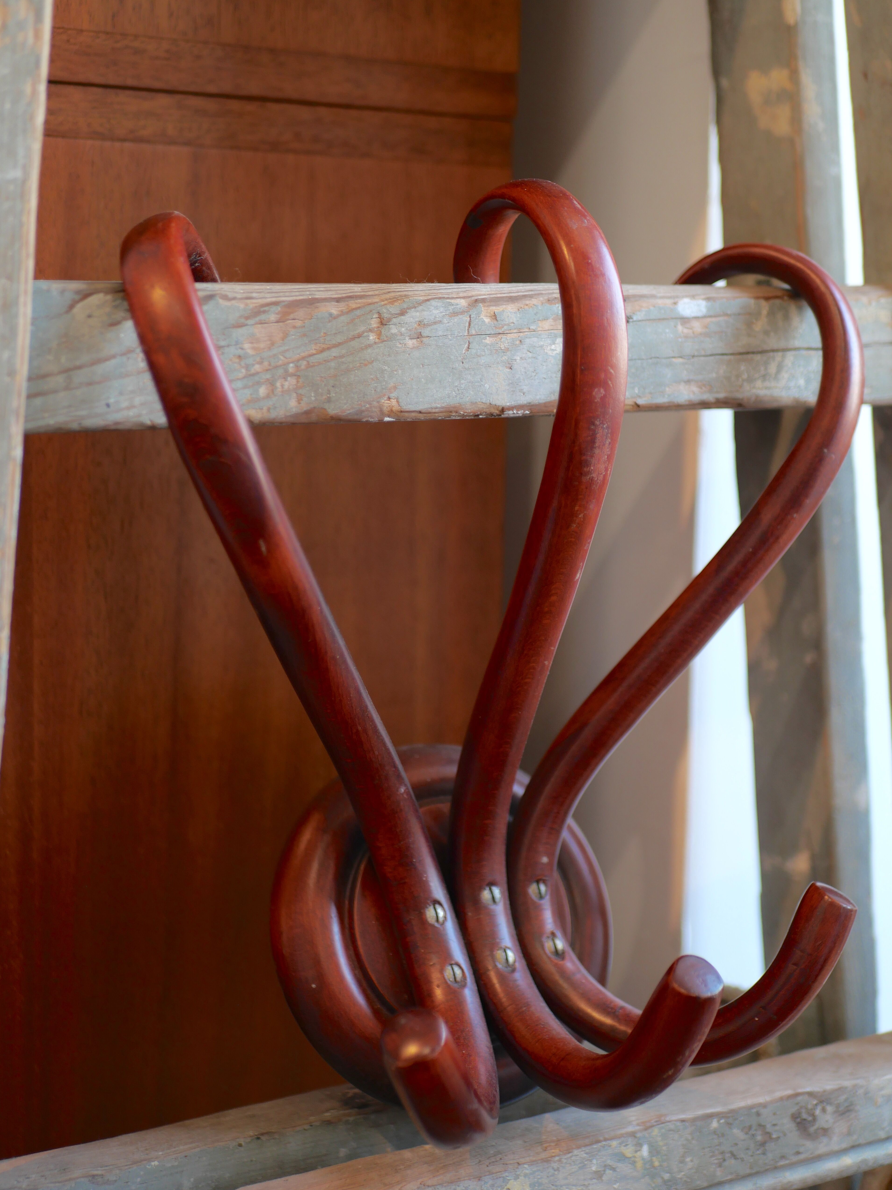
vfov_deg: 37.5
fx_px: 1752
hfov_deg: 28.6
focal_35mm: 51
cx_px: 454
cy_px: 602
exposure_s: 1/80
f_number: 1.7
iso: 200
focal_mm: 25
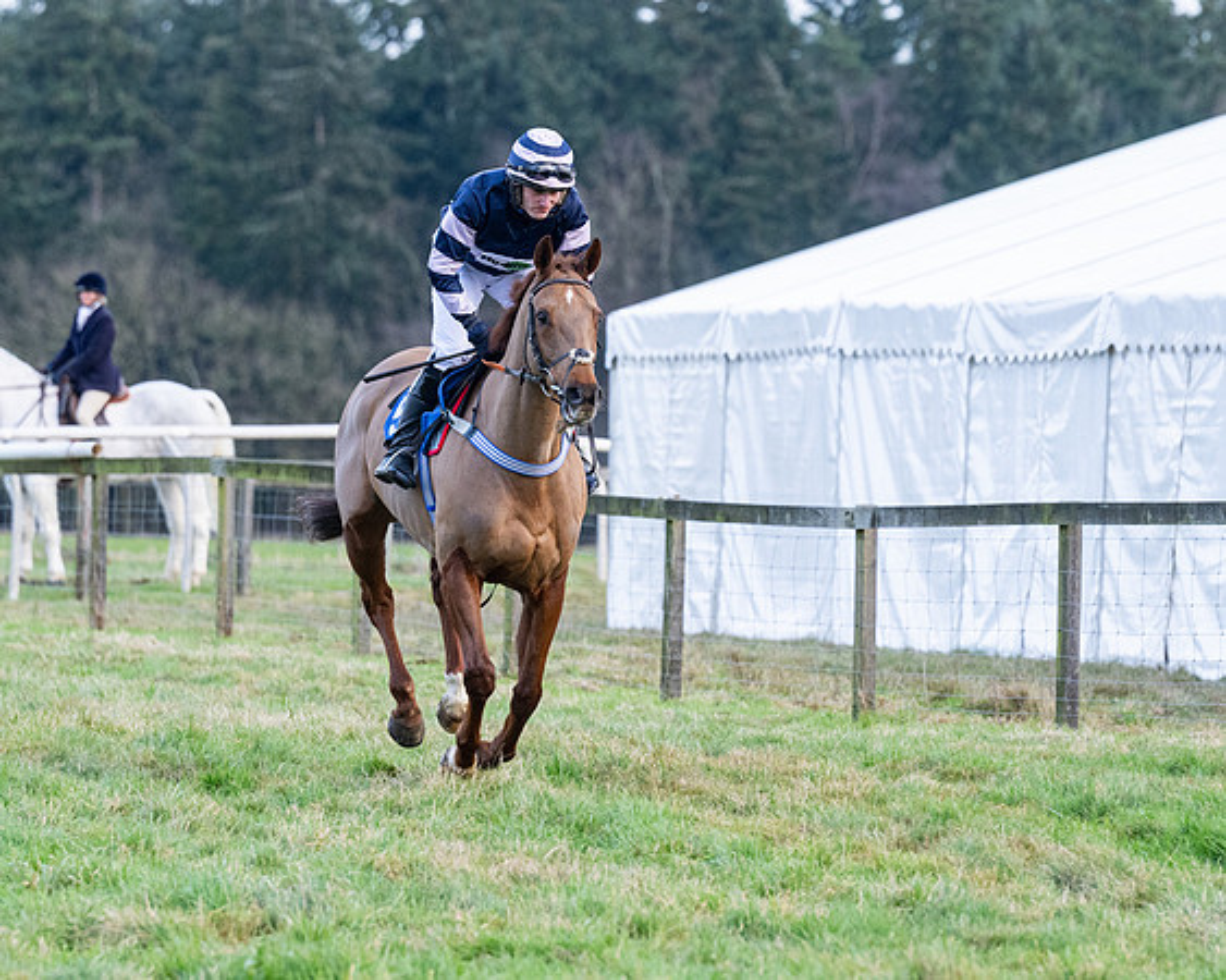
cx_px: 613
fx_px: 10094
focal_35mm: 278
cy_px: 490
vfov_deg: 5.6
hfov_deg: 7.0
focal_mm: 165
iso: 1250
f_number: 4
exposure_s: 1/500
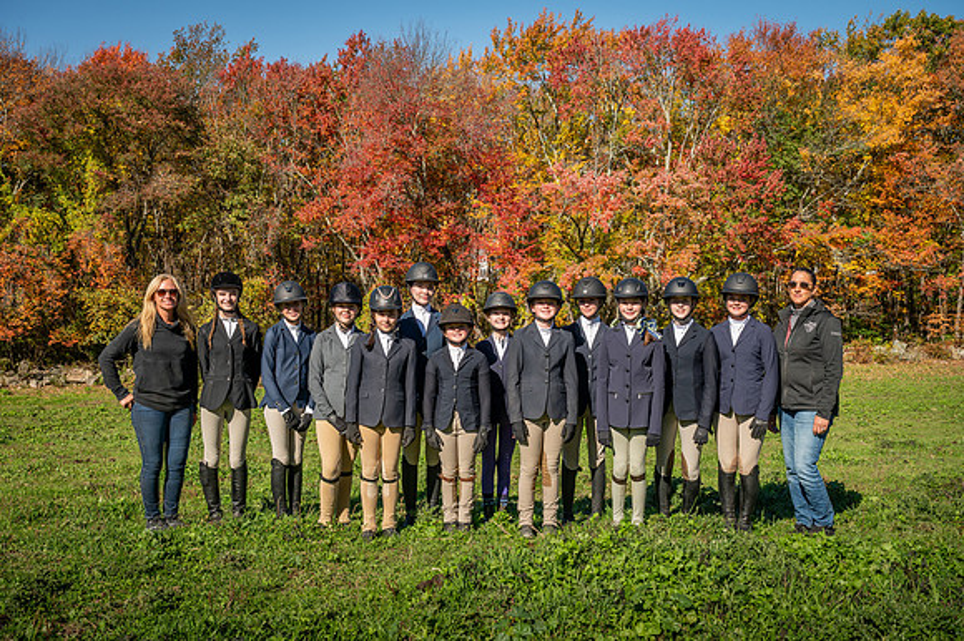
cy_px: 320
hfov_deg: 53.2
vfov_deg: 36.8
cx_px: 482
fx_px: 963
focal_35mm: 36
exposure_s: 1/400
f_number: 8
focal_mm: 36
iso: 100
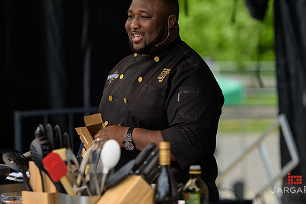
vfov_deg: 7.9
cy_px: 76
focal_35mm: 174
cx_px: 139
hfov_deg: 11.8
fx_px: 1479
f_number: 3.2
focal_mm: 135
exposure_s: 1/1250
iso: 250
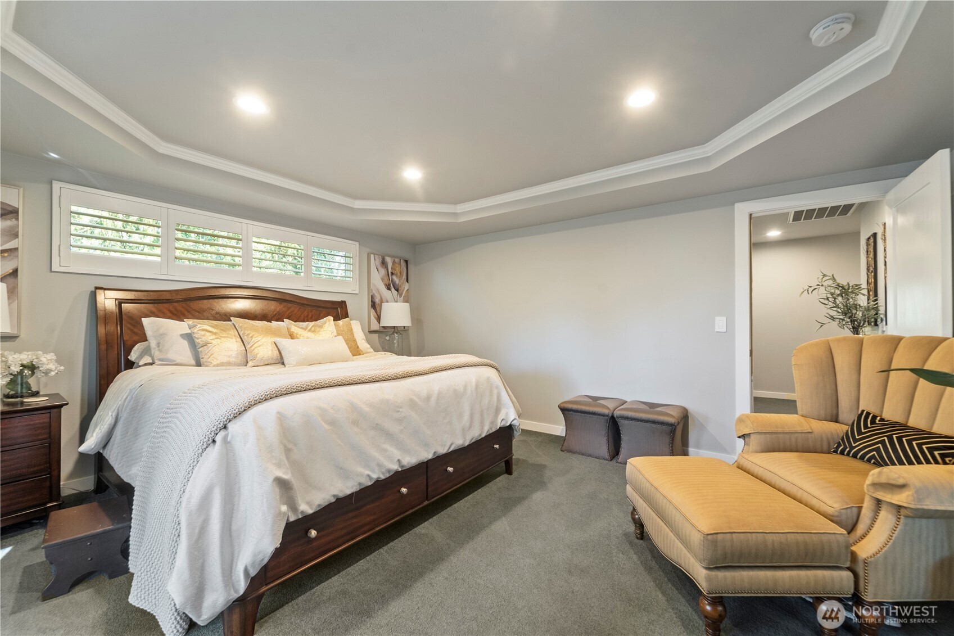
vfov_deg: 81.2
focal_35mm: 14
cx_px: 477
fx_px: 371
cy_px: 318
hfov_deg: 104.3
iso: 800
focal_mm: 14
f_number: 8
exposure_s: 1/5
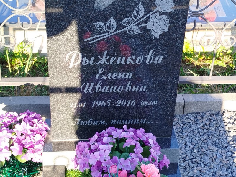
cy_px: 88
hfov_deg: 29.8
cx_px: 118
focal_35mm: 65
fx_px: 443
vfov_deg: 22.6
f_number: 1.7
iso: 50
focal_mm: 5.31
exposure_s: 1/140
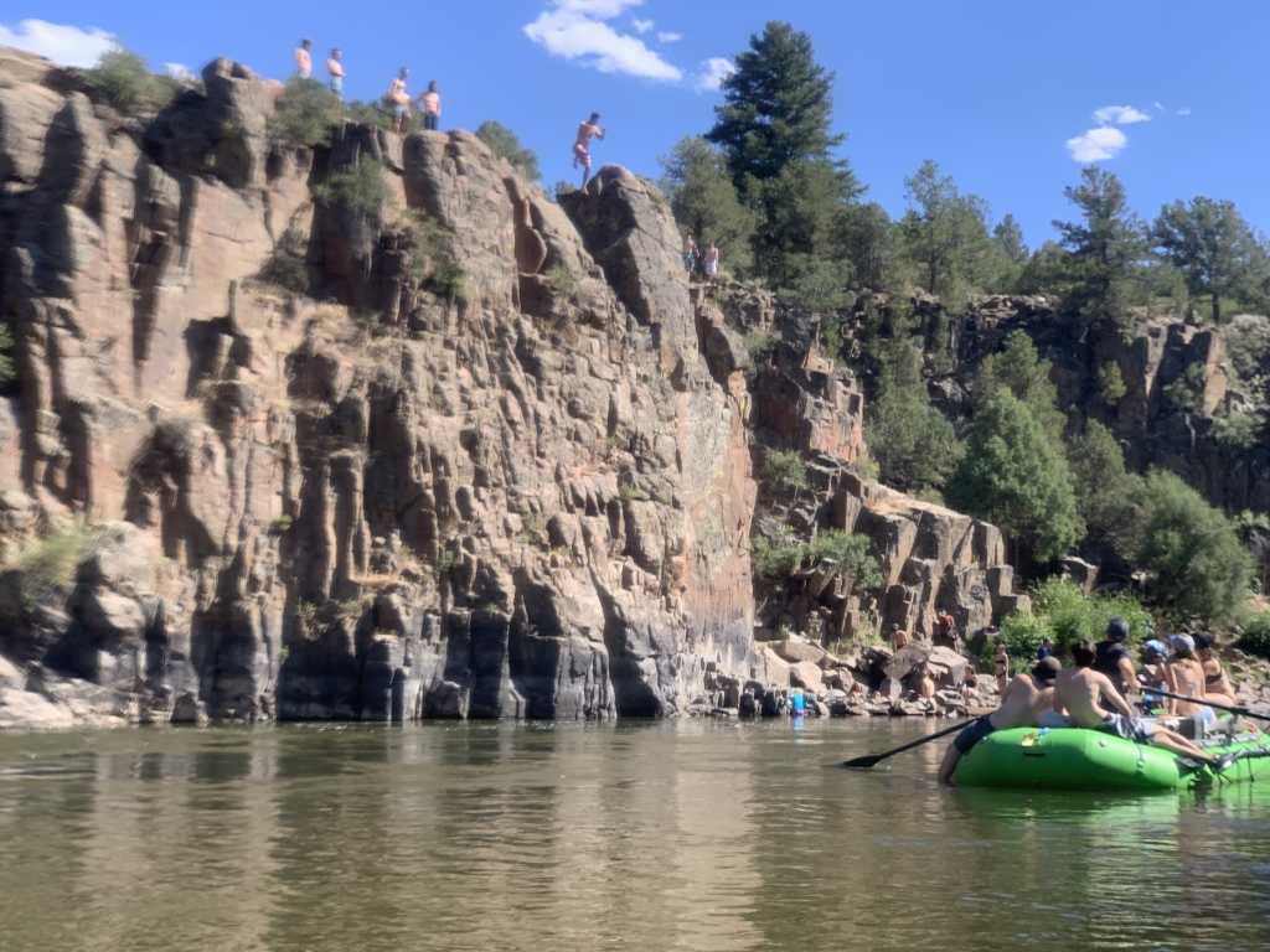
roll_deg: +0.3
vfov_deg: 28.0
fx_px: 1908
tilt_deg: +9.1
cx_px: 635
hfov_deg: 36.8
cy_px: 476
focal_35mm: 52
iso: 16
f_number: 2.4
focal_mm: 6
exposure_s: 1/440
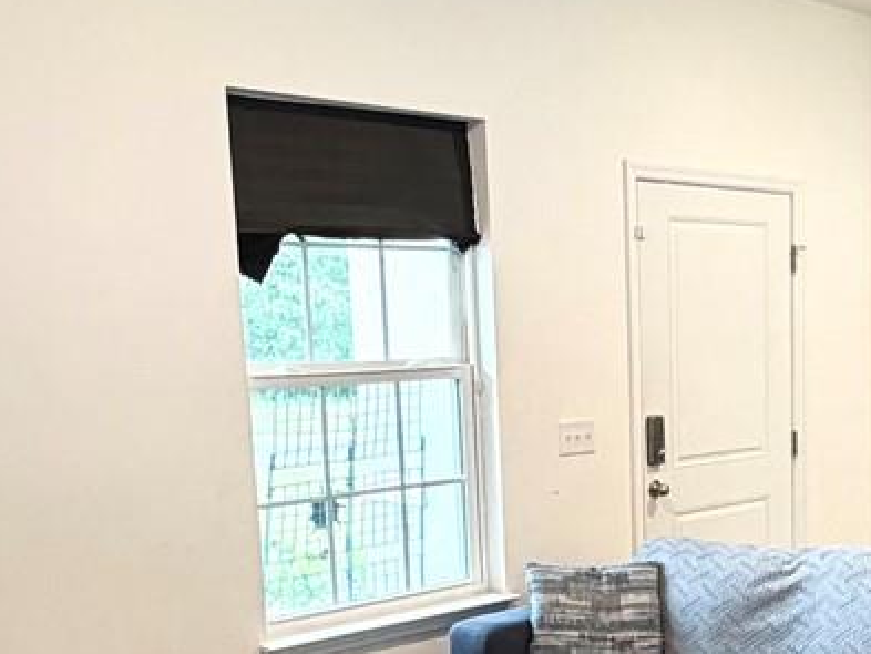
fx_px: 1435
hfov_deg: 31.9
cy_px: 556
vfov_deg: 25.1
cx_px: 807
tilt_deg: -10.1
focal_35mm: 57
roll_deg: +0.3
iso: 250
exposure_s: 1/60
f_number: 2.2
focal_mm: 2.22
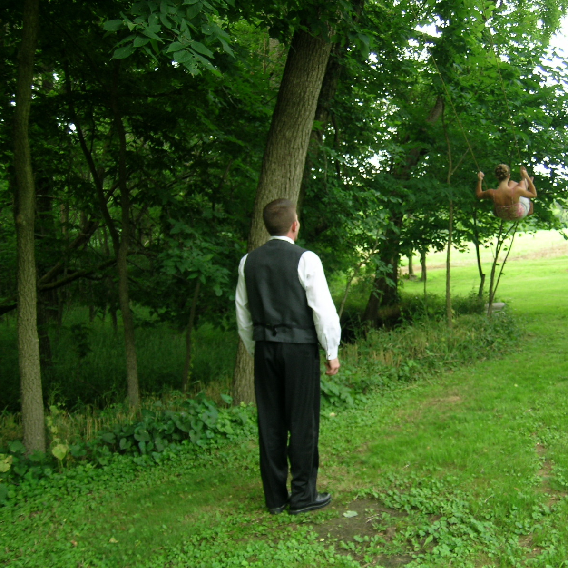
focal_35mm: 77
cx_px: 367
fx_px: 1429
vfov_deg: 22.5
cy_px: 284
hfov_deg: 22.4
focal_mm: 6.5
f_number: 2.9
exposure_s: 1/46.3
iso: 50
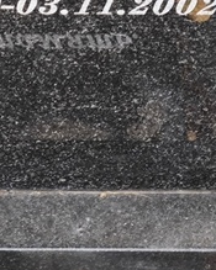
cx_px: -22
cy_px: -12
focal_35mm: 178
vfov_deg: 10.7
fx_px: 1423
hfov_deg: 8.6
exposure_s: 1/120
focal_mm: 4.71
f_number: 1.7
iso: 100
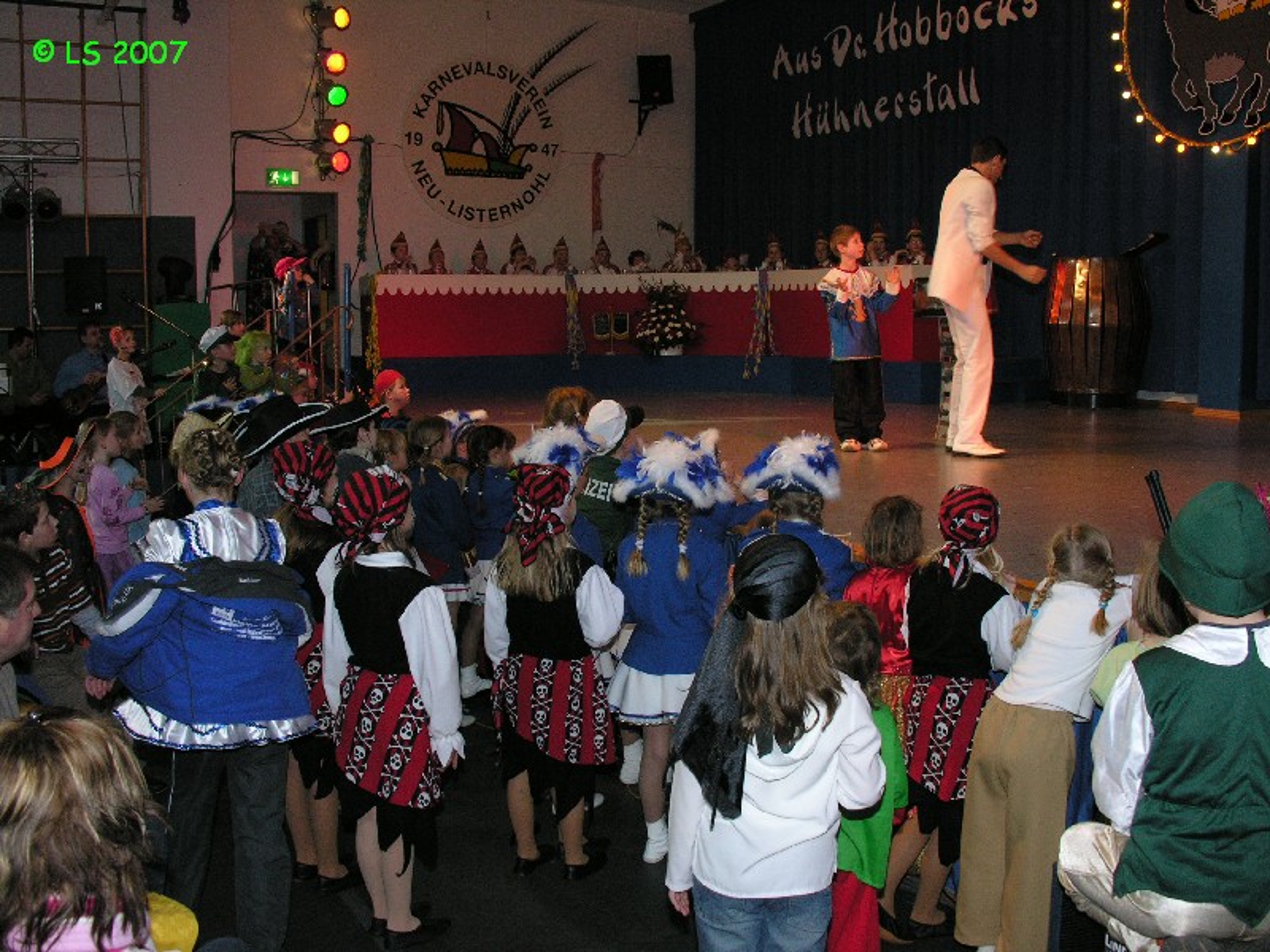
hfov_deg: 52.6
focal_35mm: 35
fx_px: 1284
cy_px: 476
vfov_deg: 40.7
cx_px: 635
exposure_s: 1/60.1
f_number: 4
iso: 200
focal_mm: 8.9
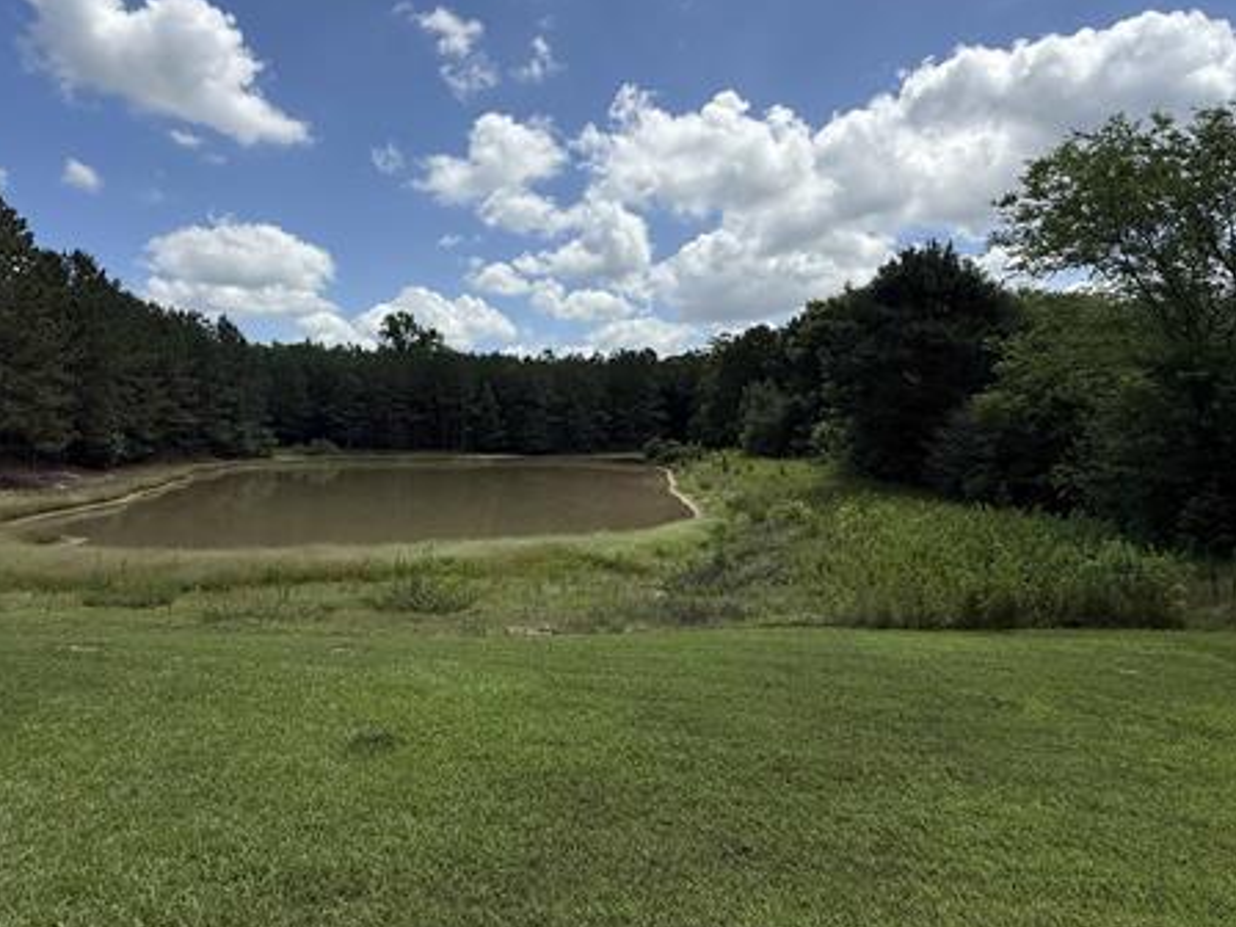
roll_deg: -0.9
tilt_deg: +3.6
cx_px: 546
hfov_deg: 81.4
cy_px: 386
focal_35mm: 20
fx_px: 714
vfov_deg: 65.5
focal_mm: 2.22
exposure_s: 1/2717
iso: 50
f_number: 2.2
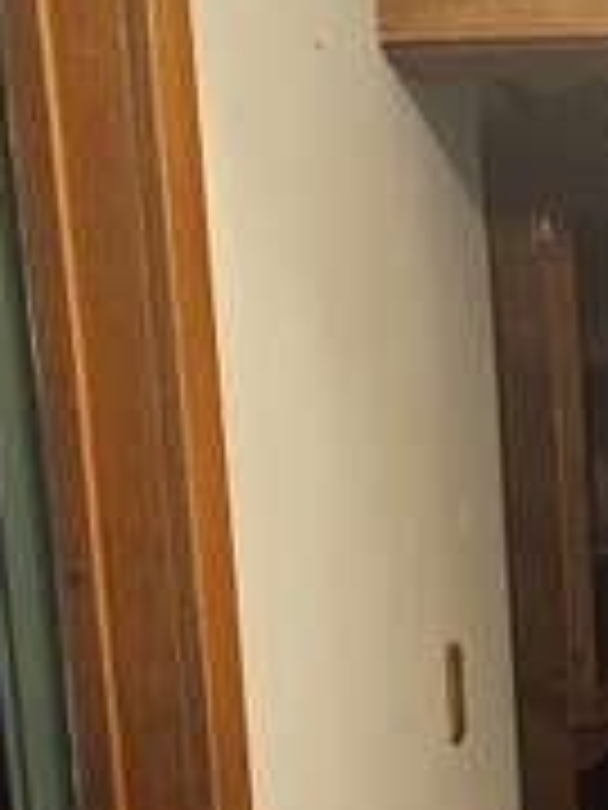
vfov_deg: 21.6
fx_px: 1991
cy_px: 938
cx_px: 865
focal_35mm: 85
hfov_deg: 16.1
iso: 320
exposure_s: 1/120
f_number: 1.8
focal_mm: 5.4
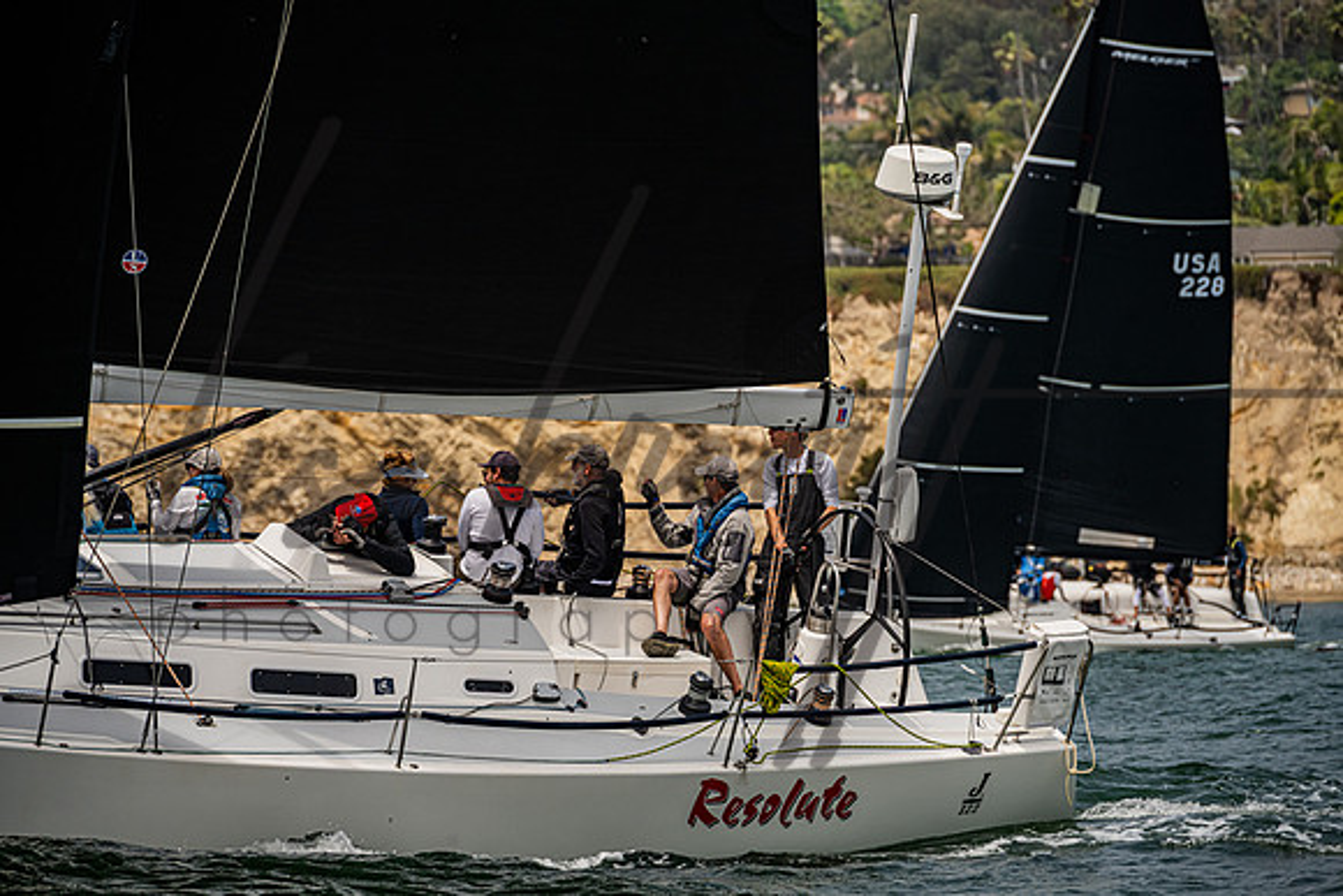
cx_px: 672
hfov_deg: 7.4
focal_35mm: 280
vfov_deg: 4.9
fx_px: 10448
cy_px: 448
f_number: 8
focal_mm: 280
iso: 500
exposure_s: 1/2500
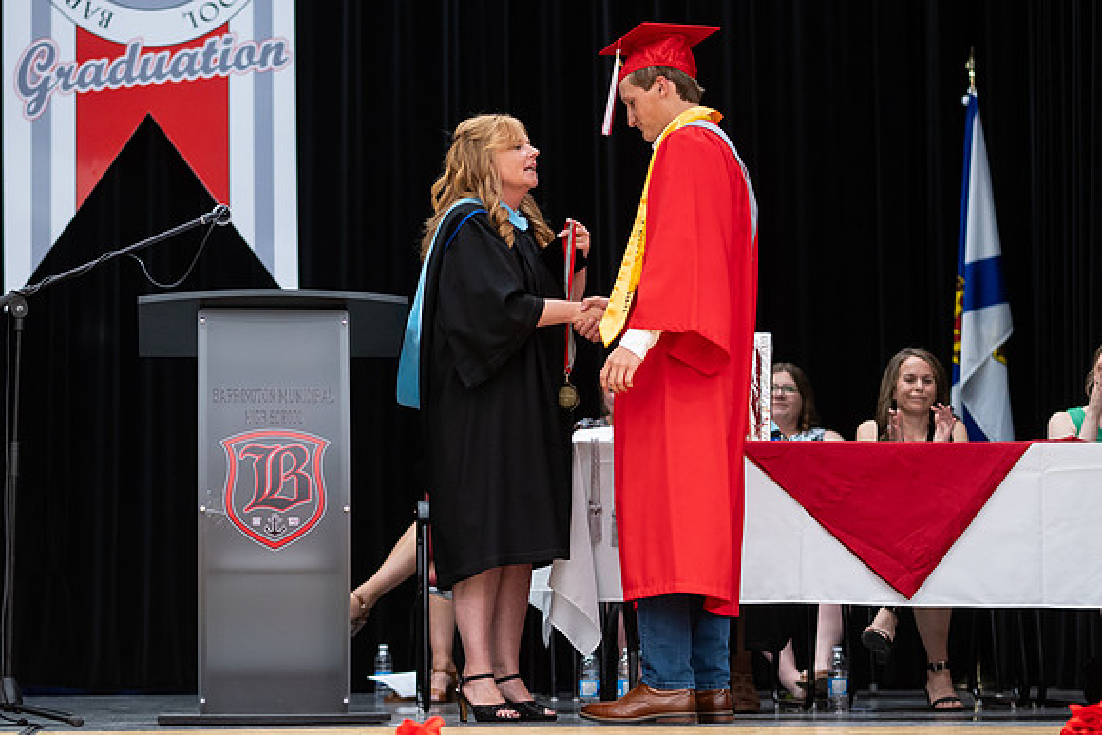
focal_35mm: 110
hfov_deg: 18.5
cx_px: 412
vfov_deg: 12.4
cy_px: 460
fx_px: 3369
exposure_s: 1/200
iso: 1000
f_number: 2.8
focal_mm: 85
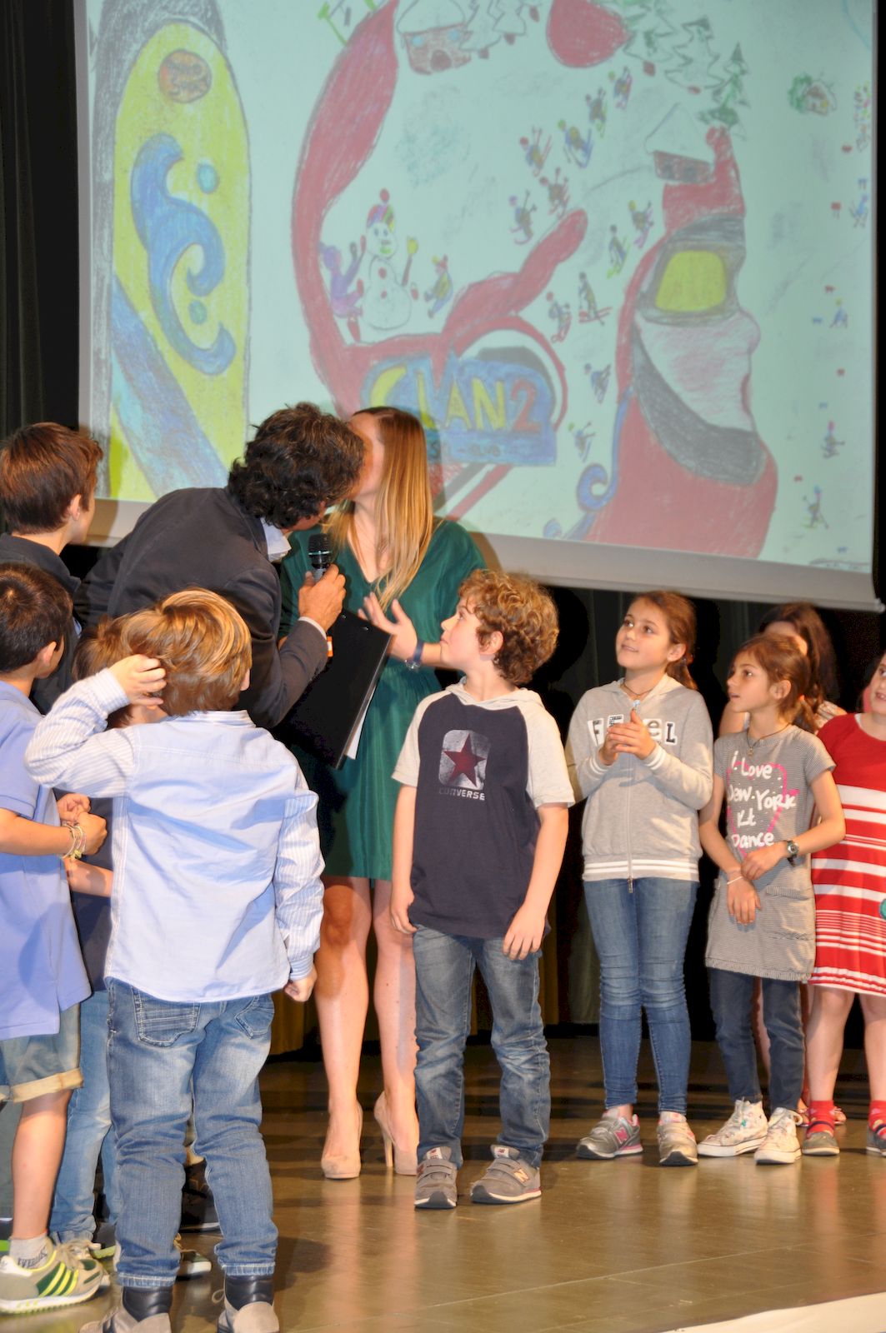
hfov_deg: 18.9
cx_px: 443
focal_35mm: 72
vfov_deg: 28.1
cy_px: 666
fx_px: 2664
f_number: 4.5
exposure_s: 1/60
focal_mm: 48
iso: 560
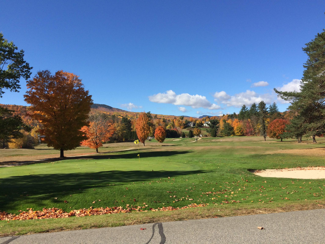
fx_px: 272
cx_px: 162
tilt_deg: +3.7
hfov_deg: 61.7
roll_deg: +2.0
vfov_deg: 48.2
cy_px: 122
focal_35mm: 29
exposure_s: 1/1786
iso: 32
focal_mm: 4.15
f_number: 2.2
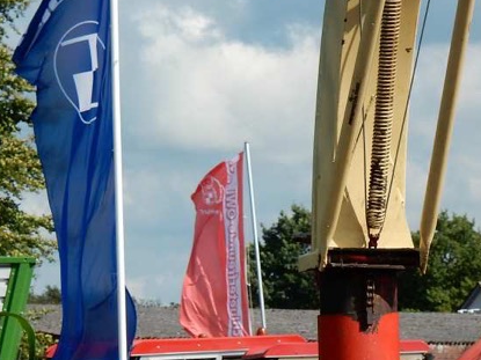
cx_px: 188
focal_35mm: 372
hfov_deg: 5.3
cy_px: 205
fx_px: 5168
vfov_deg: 4.0
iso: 125
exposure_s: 1/640
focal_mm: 34.5
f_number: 6.3
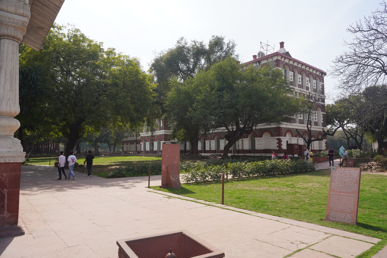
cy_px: 129
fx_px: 258
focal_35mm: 24
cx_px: 194
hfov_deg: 73.7
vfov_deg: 53.1
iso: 100
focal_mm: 24
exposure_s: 1/100
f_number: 13
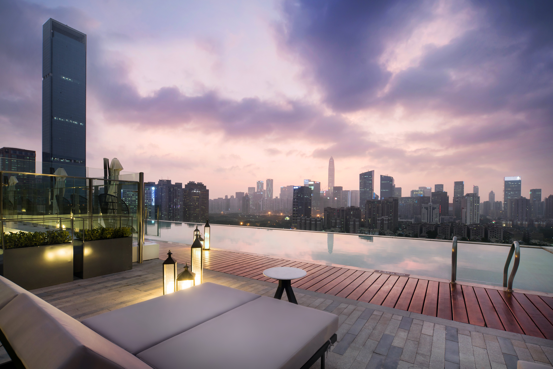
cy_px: 184
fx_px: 261
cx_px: 276
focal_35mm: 17
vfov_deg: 70.5
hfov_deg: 93.3
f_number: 8
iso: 400
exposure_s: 1/6
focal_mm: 17
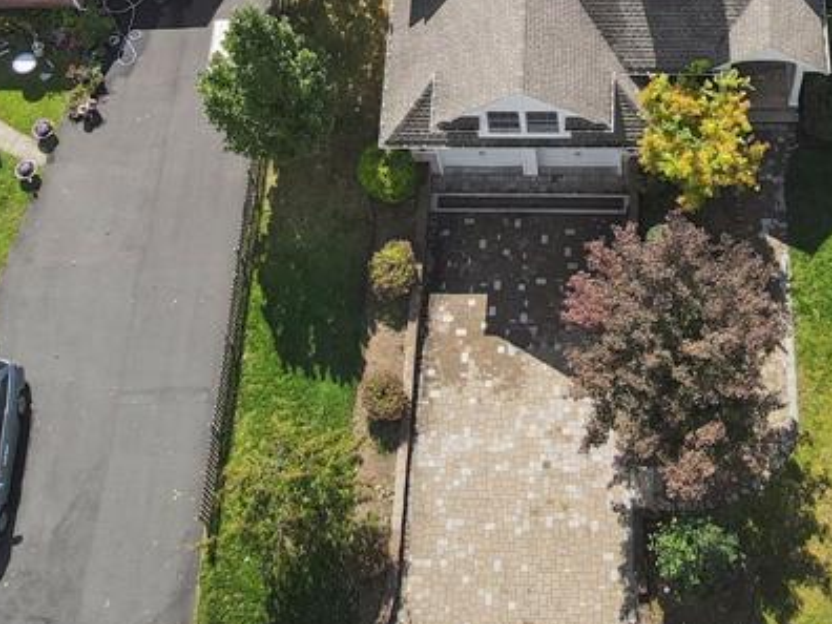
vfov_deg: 22.2
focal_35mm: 62
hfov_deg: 30.7
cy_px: -84
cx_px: 613
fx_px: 1490
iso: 100
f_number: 2.8
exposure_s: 1/500
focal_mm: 4.5
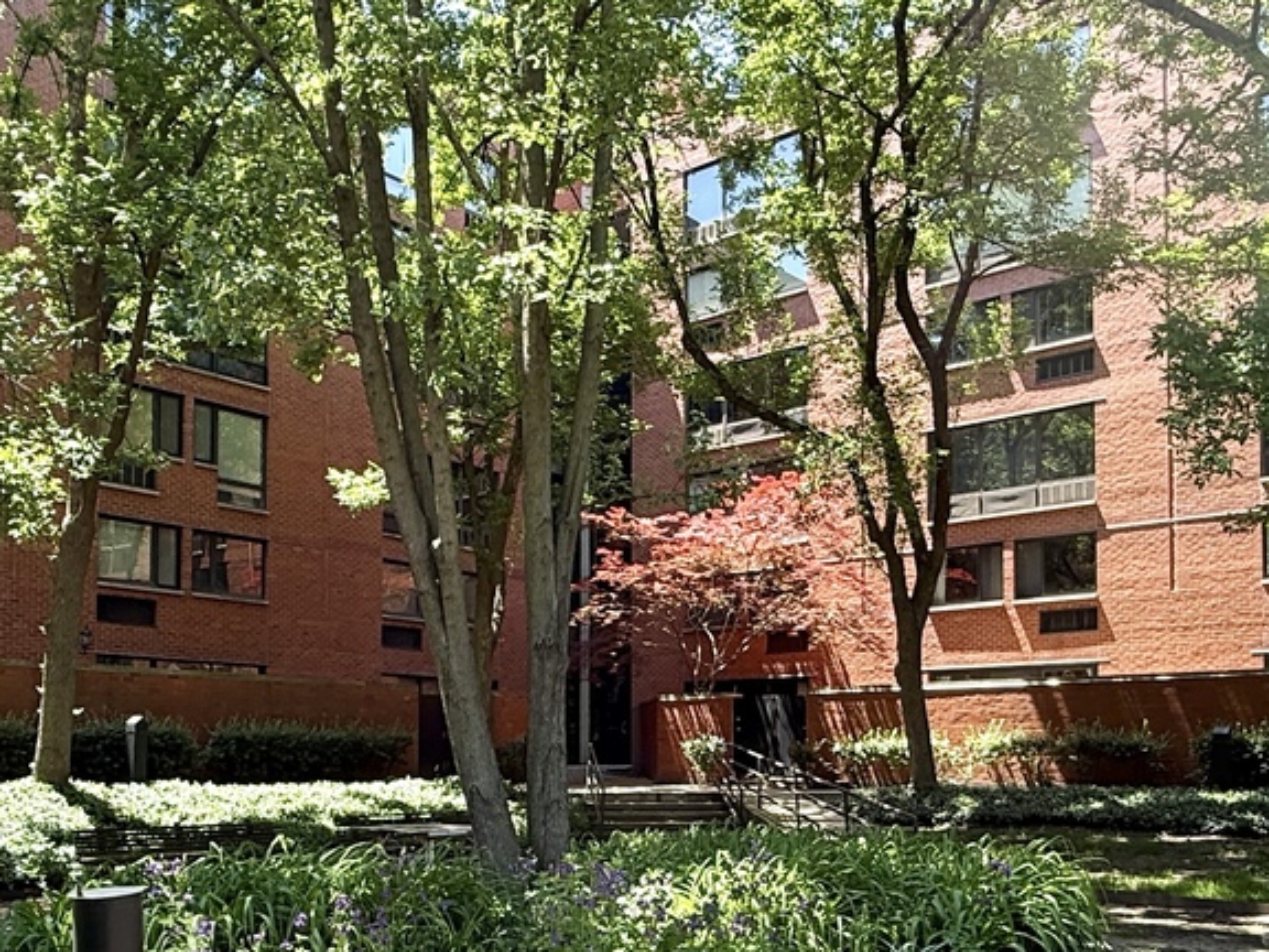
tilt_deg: +2.2
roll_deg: -0.2
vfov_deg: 39.5
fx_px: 1283
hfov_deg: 52.6
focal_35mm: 35
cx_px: 632
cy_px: 721
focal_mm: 2.22
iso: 64
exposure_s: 1/254
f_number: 2.2
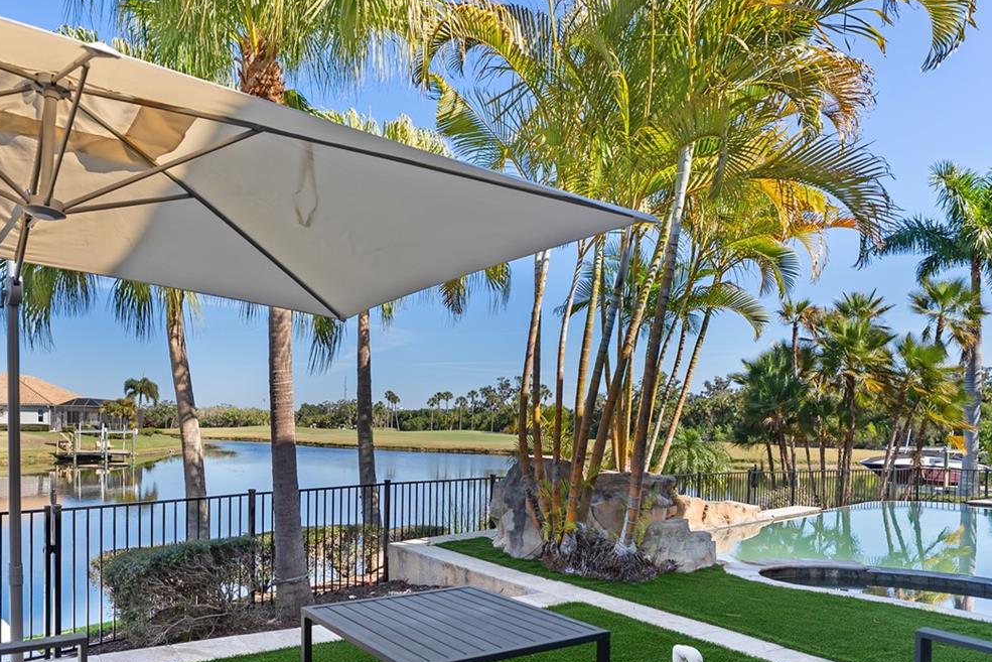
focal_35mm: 26
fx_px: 717
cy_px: 438
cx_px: 388
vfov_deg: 48.8
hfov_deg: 68.6
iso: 64
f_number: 2.8
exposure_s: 1/125
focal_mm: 16
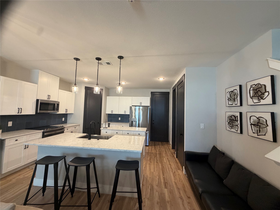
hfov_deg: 102.1
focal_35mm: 14
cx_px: 140
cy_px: 105
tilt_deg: +2.7
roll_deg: -1.4
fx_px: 113
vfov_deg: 85.7
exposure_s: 1/104
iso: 320
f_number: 2.2
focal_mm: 2.22
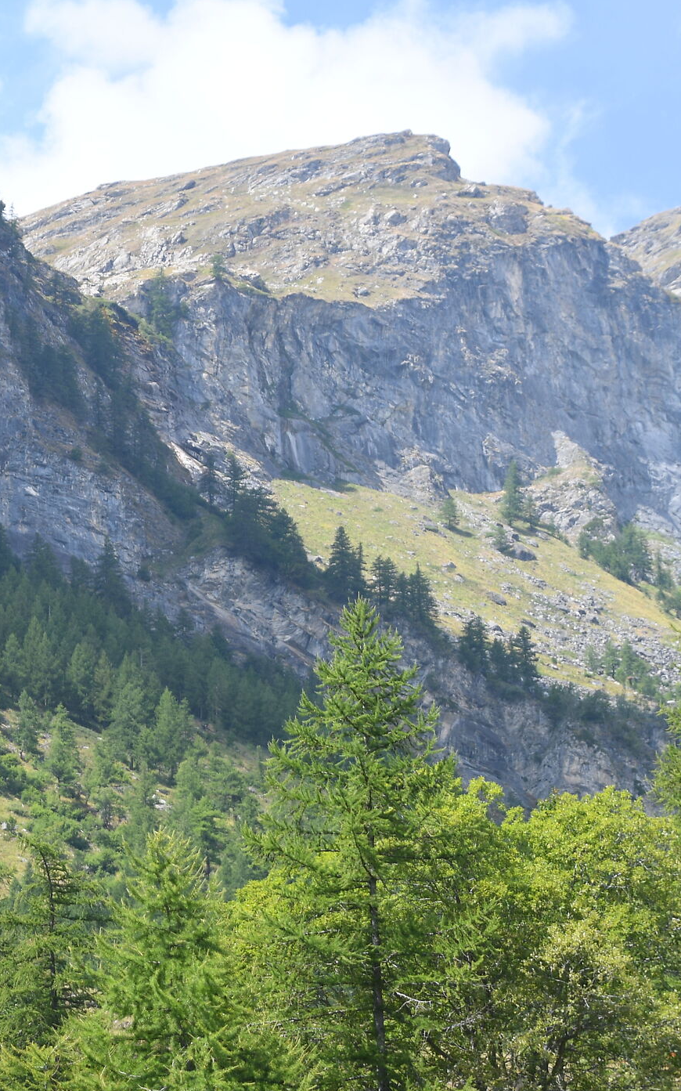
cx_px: 22
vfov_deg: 15.3
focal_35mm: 137
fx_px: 4070
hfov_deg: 9.5
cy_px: 555
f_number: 5.6
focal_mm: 52
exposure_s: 1/80
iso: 100
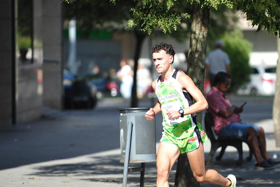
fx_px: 2239
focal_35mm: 288
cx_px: 162
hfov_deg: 7.2
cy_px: 107
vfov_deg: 4.8
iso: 160
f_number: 3.2
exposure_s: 1/1000
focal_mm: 200
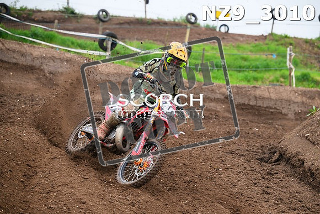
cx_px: 160
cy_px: 107
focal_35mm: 125
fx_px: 1111
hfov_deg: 16.4
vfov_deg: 11.0
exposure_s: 1/1000
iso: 320
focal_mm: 125
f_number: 4
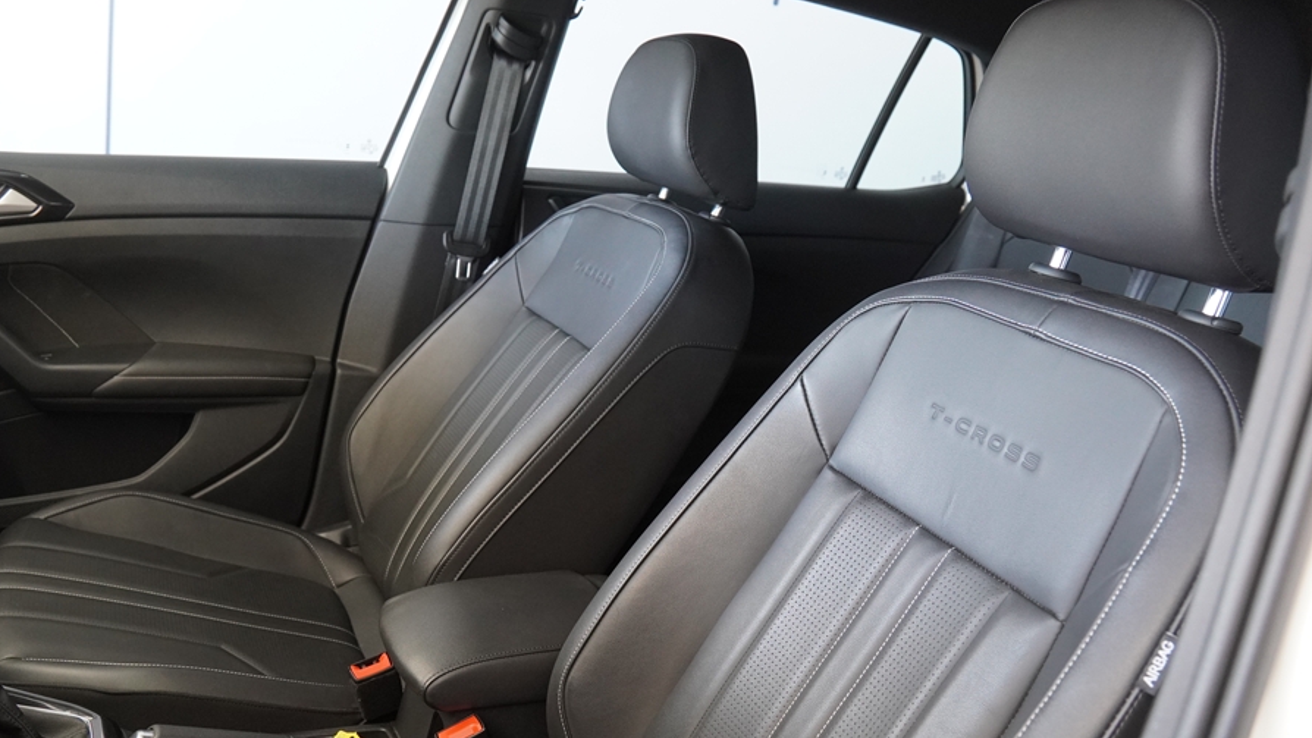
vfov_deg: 38.0
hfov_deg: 63.1
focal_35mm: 31
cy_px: 456
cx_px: 588
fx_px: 1065
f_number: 3.5
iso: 1600
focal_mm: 17
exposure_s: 1/160
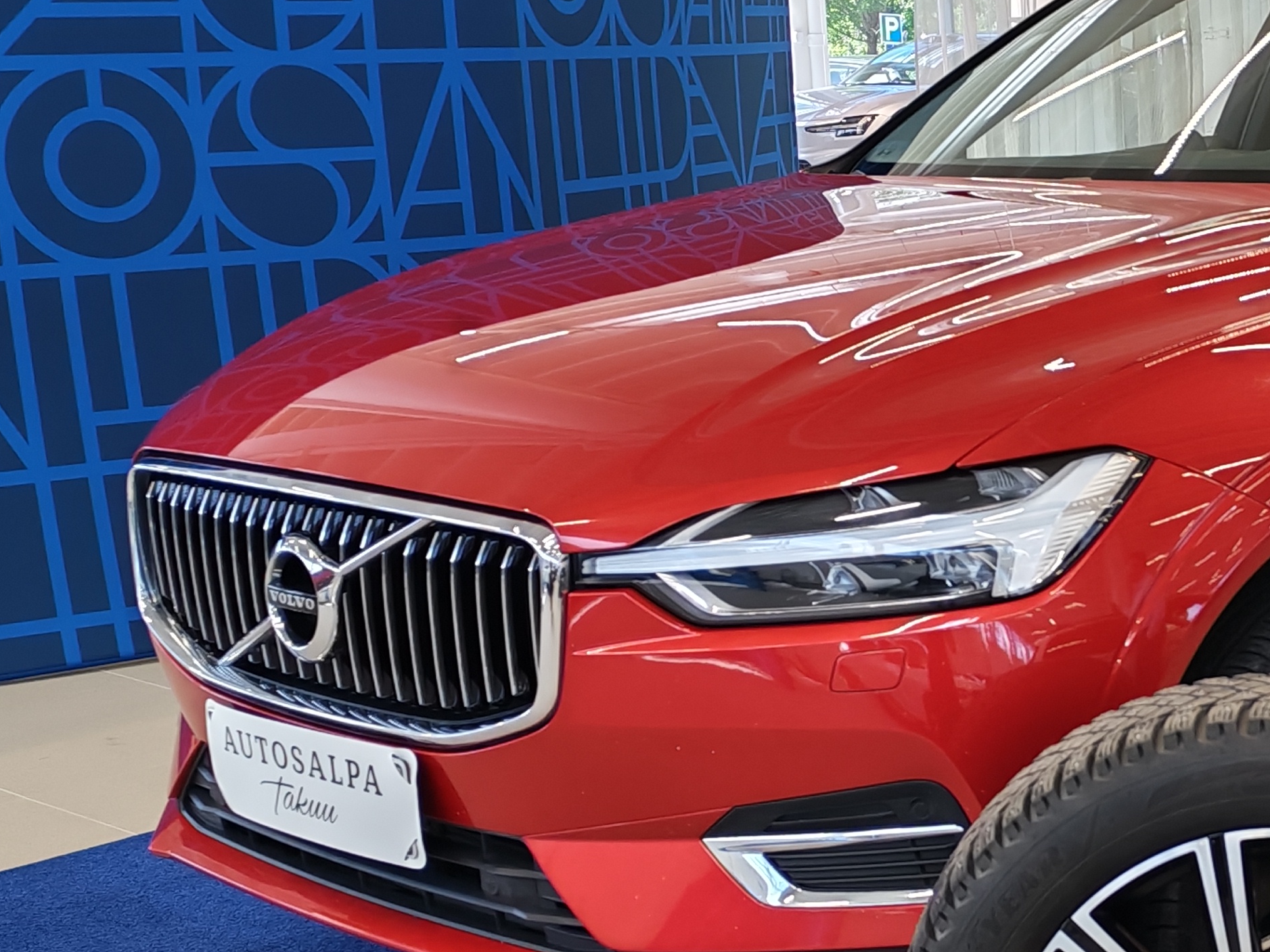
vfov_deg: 20.4
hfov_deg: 25.7
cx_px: 1271
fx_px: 2642
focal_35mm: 72
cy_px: 575
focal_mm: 6.12
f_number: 1.9
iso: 125
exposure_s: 1/100
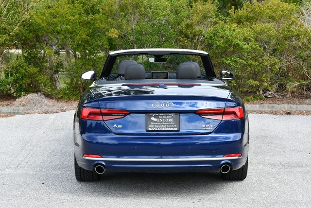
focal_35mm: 84
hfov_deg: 24.2
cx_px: 156
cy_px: 104
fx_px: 726
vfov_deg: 16.3
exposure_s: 1/250
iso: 200
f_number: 7.1
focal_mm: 42
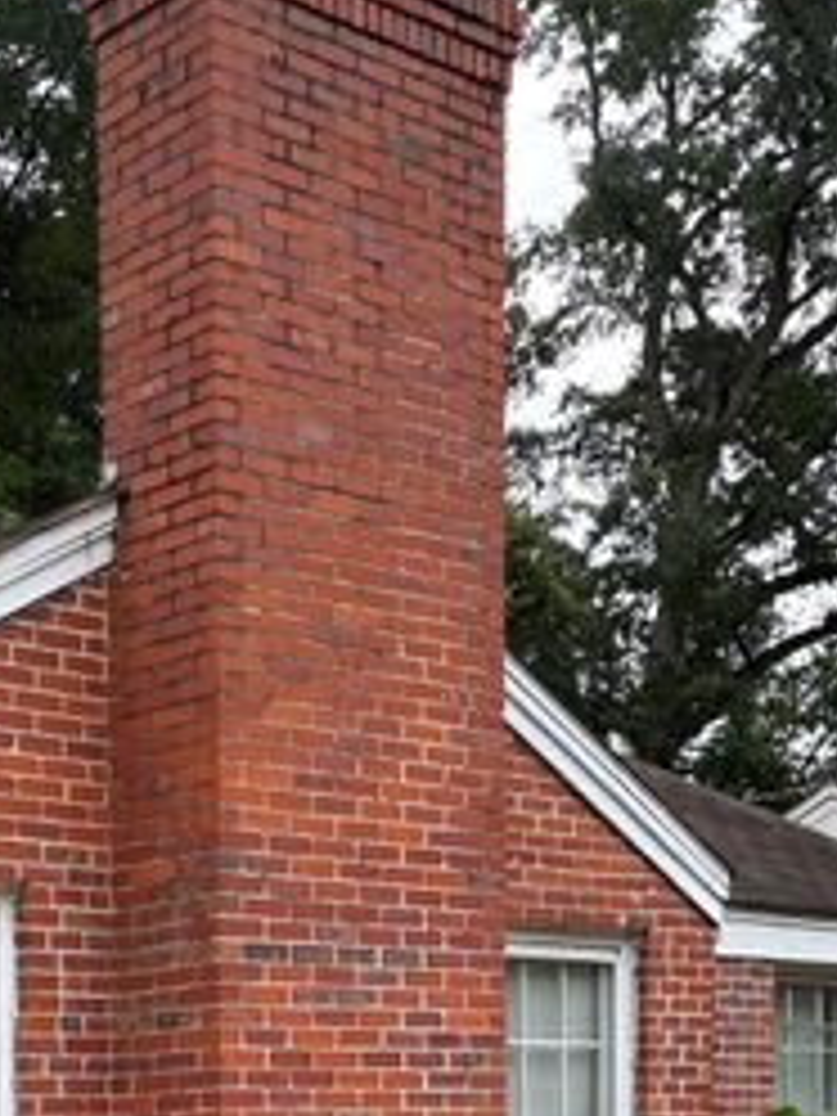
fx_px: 2257
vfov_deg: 25.3
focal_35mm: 70
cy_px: 1294
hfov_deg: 20.0
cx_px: -90
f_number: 1.6
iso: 64
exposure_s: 1/810
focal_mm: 5.96
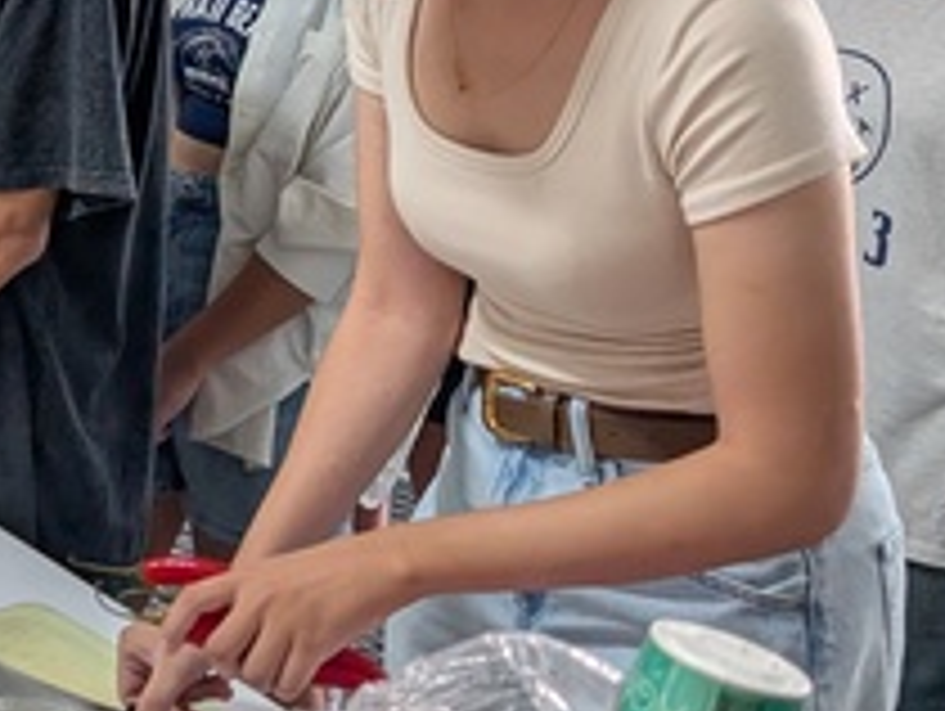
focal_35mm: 80
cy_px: -20
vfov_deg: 18.0
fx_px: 2186
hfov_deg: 21.6
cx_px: -342
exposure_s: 1/120
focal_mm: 6.9
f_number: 1.68
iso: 153
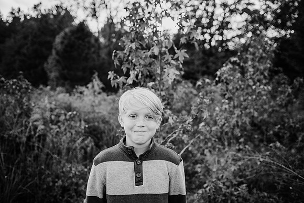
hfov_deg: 73.7
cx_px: 152
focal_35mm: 24
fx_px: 203
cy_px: 102
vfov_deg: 53.2
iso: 200
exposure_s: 1/800
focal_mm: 24
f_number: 2.5
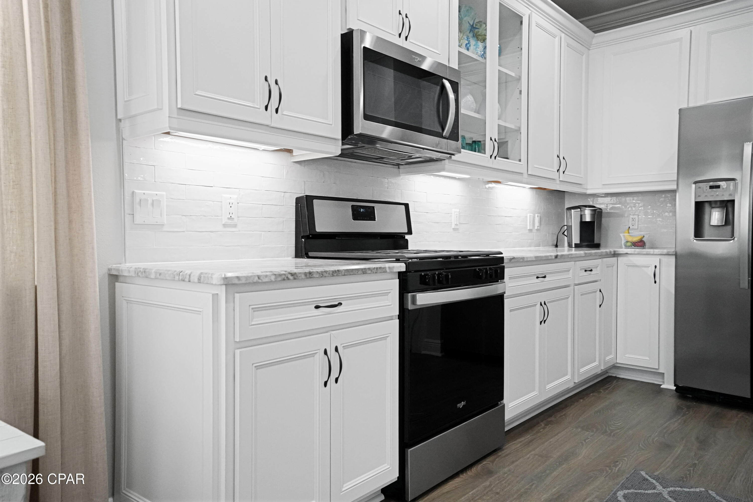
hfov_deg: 67.4
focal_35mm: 27
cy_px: 251
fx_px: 565
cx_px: 376
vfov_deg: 47.9
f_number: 5.6
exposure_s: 1/640
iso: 25600
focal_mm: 27
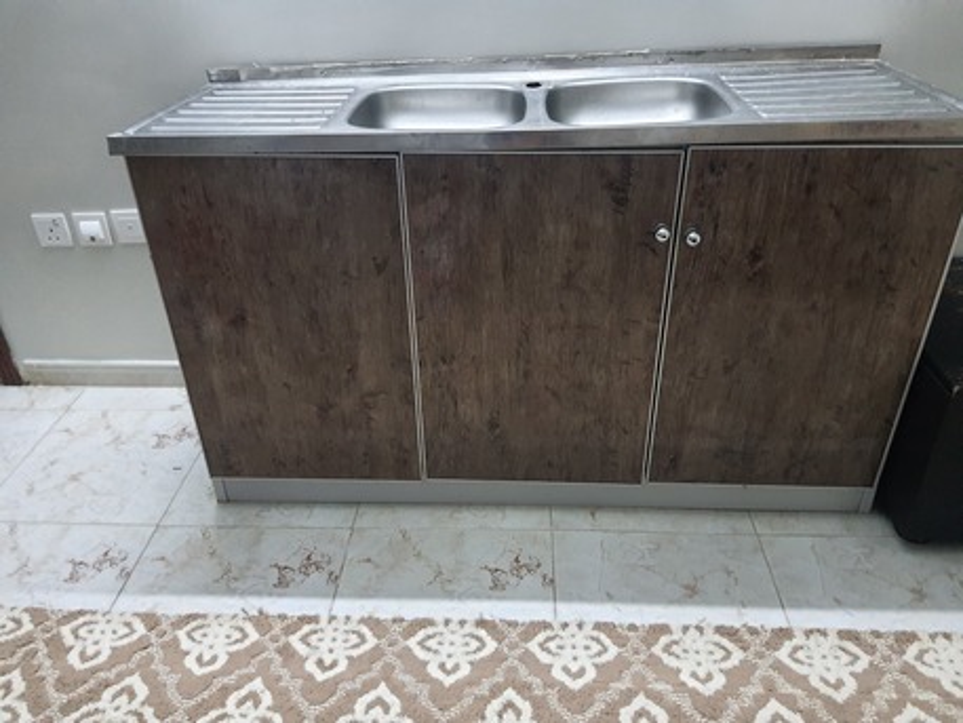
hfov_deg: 67.3
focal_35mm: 26
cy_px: 362
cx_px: 482
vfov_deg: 53.1
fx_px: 723
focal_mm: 4.32
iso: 640
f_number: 1.7
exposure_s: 1/20
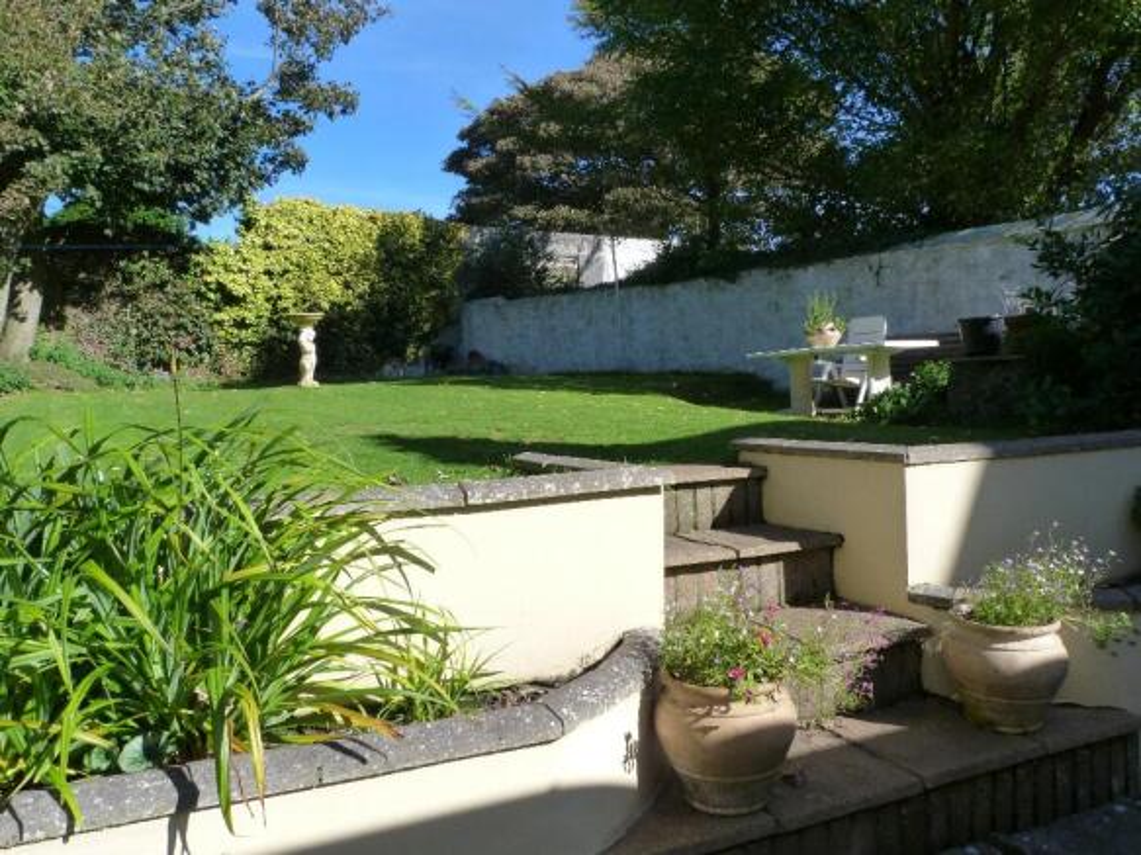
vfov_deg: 54.9
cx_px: 570
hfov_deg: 69.4
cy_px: 428
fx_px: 824
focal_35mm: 25
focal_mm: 4.5
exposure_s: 1/250
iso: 125
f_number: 5.6
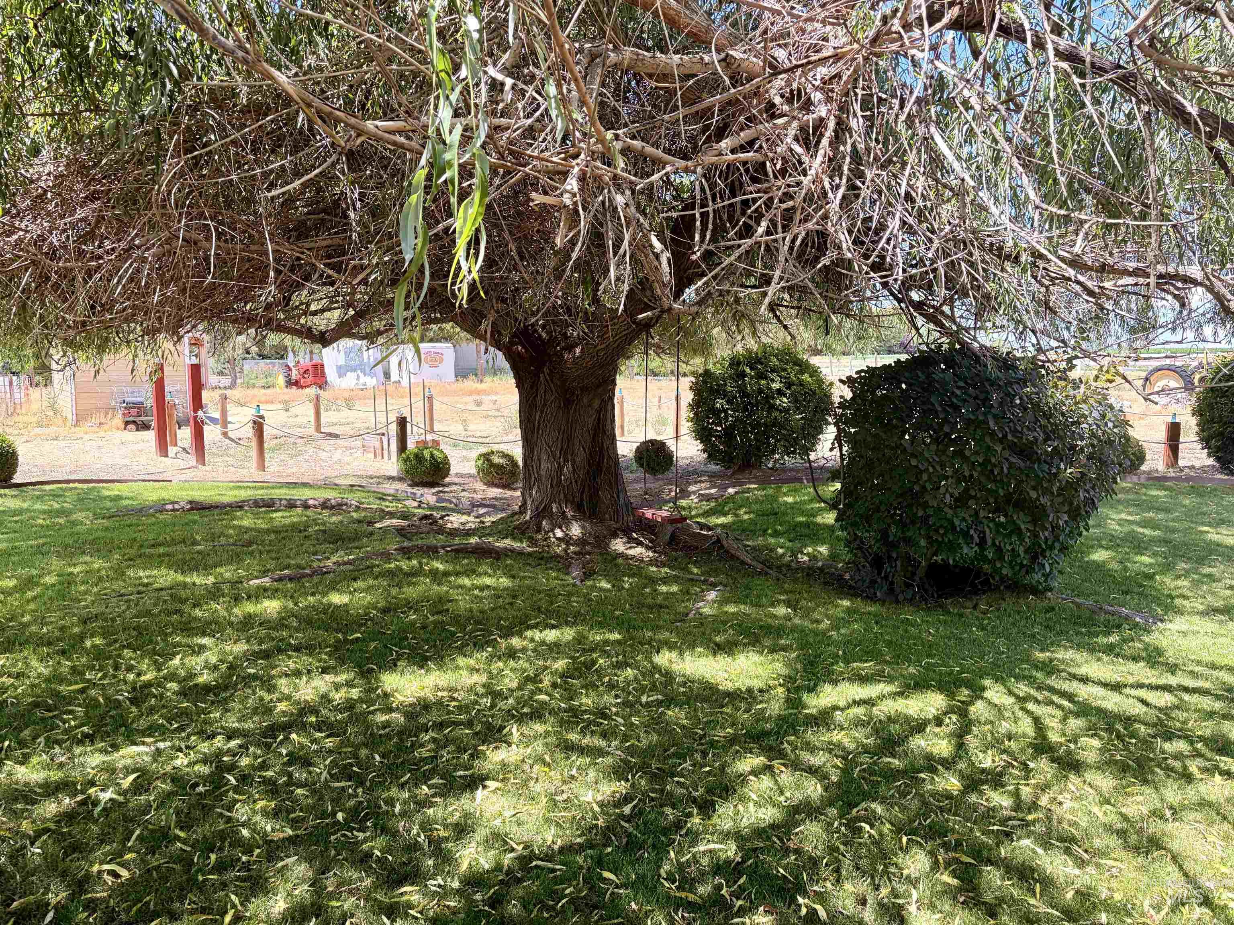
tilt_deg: -6.2
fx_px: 927
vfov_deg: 53.1
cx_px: 617
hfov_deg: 67.3
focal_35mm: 26
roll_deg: +0.3
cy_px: 462
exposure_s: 1/543
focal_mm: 5.96
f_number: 1.6
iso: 50
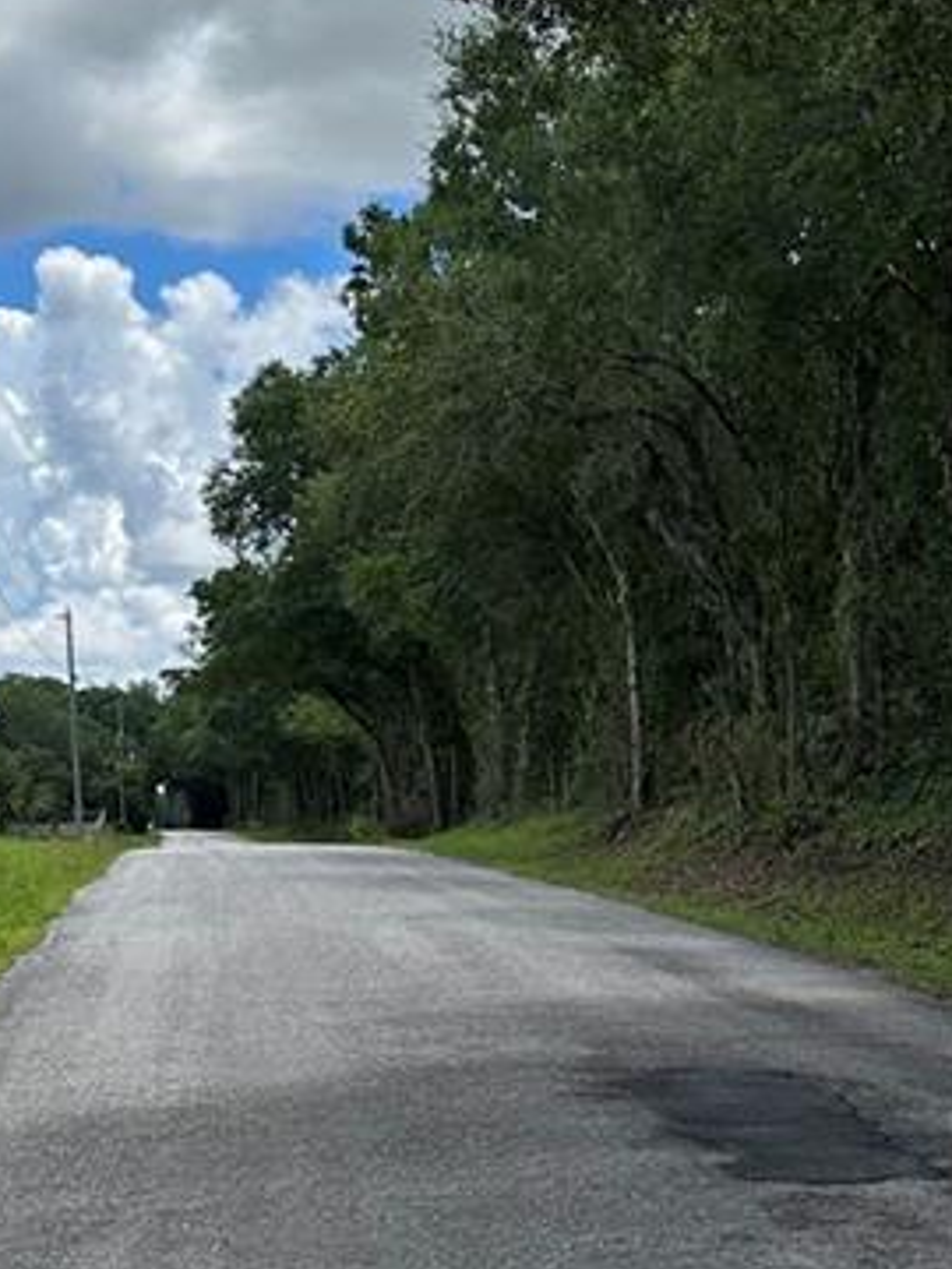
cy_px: 941
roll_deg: +0.3
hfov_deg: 18.4
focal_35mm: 80
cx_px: 525
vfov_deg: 24.2
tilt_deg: -0.5
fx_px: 2934
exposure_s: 1/2353
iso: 80
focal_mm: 6.86
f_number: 1.78
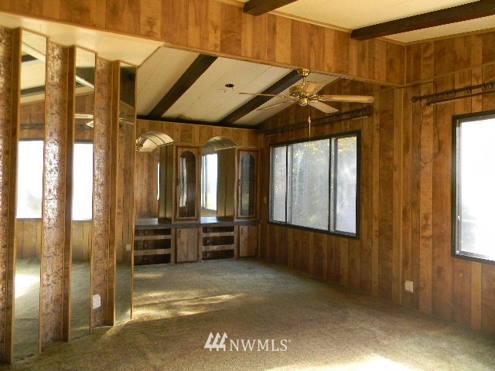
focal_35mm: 28
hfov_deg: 63.4
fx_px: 400
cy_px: 186
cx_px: 248
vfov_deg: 49.7
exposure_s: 1/30
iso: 213
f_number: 3.5
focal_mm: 5
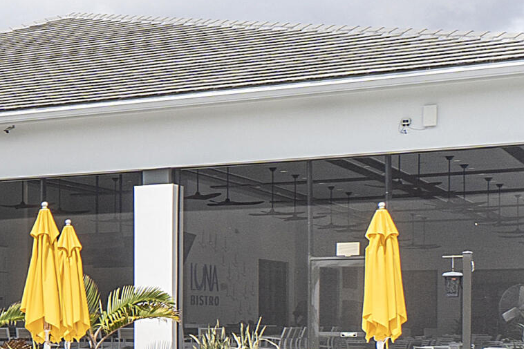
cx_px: -507
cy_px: 345
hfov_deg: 16.6
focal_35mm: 95
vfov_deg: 14.2
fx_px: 1382
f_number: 9
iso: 160
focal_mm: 16
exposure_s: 1/400
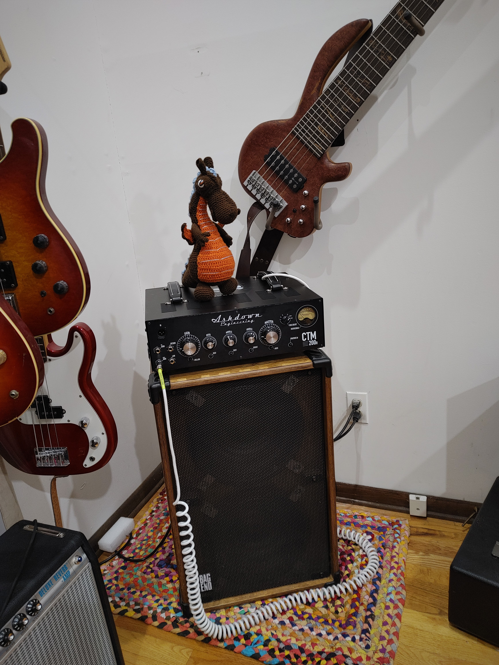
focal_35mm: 26
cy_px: 332
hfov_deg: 53.1
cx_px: 250
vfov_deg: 67.3
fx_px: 500
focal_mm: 5.58
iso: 250
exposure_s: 1/24
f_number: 1.8
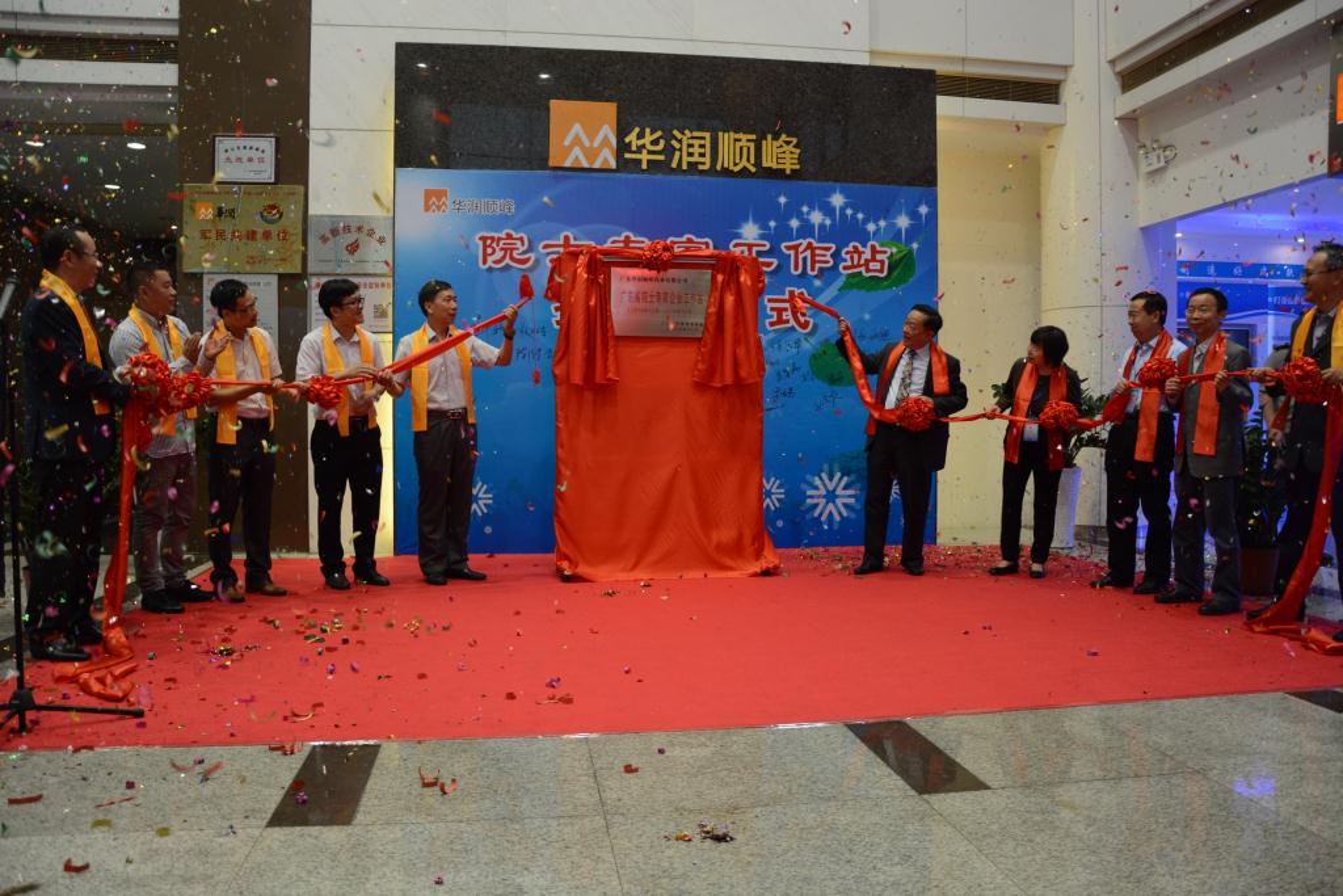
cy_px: 448
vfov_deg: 25.8
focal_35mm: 52
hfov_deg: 37.8
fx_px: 1959
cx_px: 672
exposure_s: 1/60
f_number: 4.5
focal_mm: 35
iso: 500
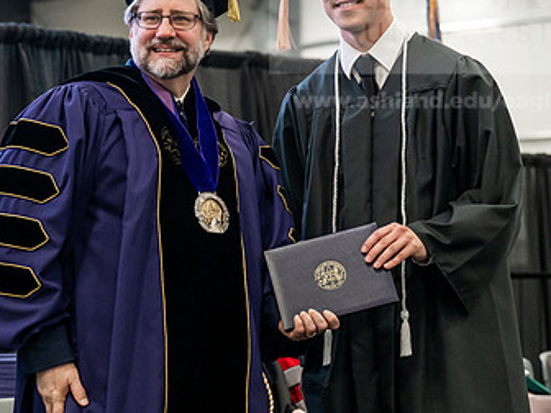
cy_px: 135
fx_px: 2244
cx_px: 220
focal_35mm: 141
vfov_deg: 10.5
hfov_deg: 14.0
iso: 4000
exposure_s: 1/200
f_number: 4.5
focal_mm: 85
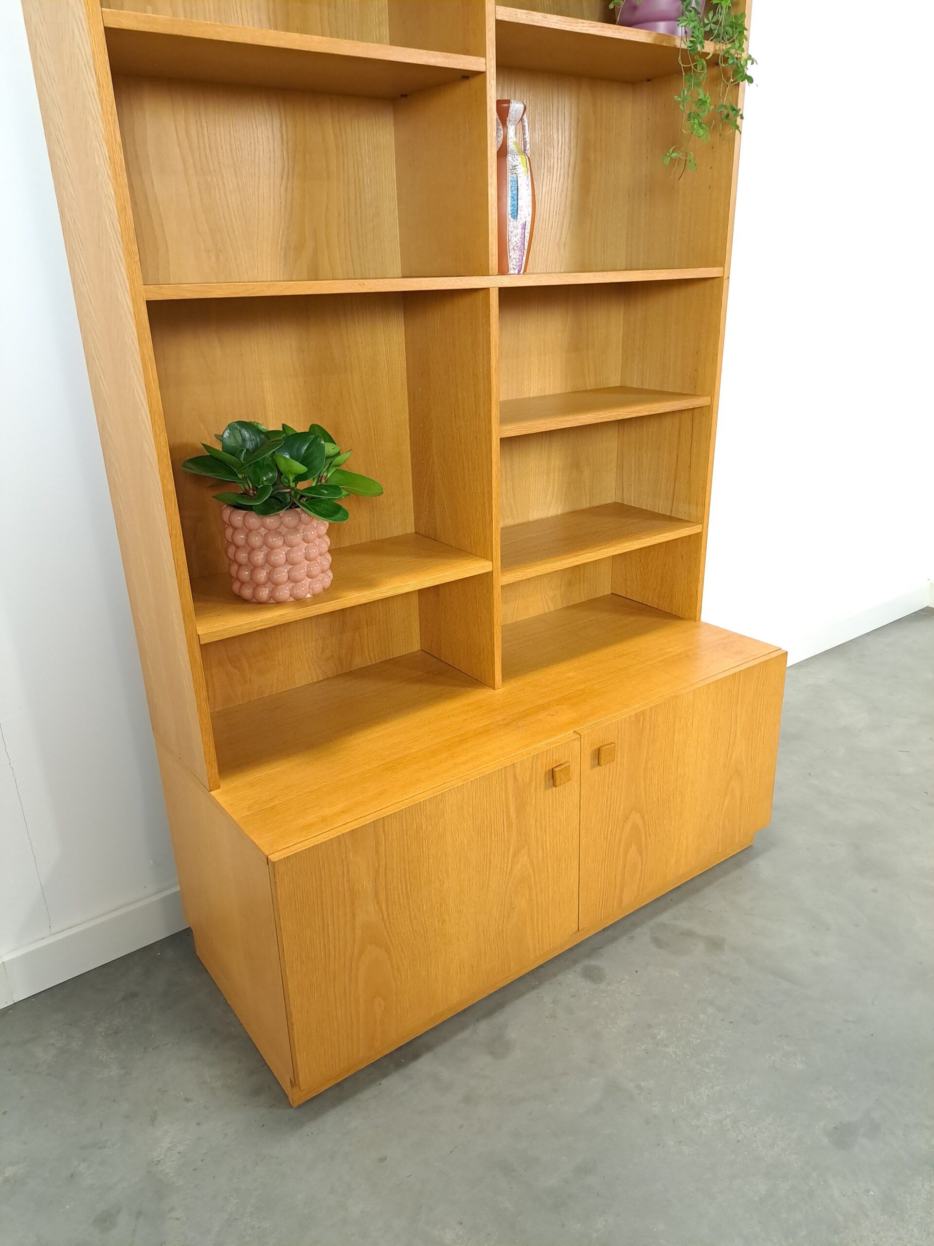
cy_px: 623
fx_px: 863
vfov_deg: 71.6
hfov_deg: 56.8
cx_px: 467
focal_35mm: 24
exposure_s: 1/33
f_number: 1.8
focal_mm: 5.23
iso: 400
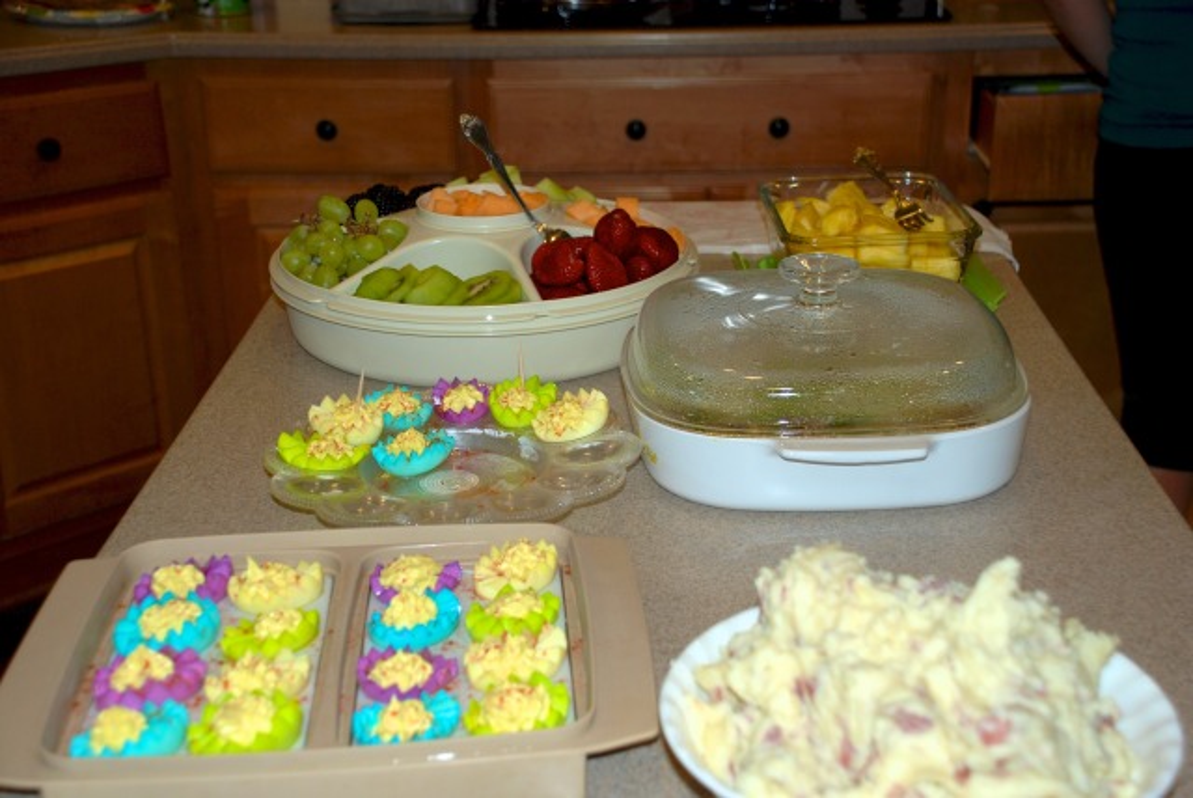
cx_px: 596
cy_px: 399
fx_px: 1741
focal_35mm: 52
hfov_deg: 37.8
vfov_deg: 25.8
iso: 200
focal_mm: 35
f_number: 4.5
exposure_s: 1/60
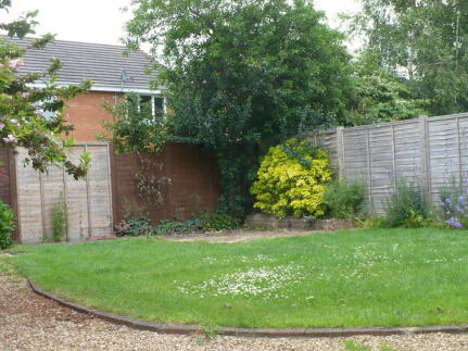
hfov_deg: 38.2
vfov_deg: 29.1
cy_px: 187
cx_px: 256
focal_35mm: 50
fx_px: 676
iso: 200
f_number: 2.8
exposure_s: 1/500
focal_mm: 6.1
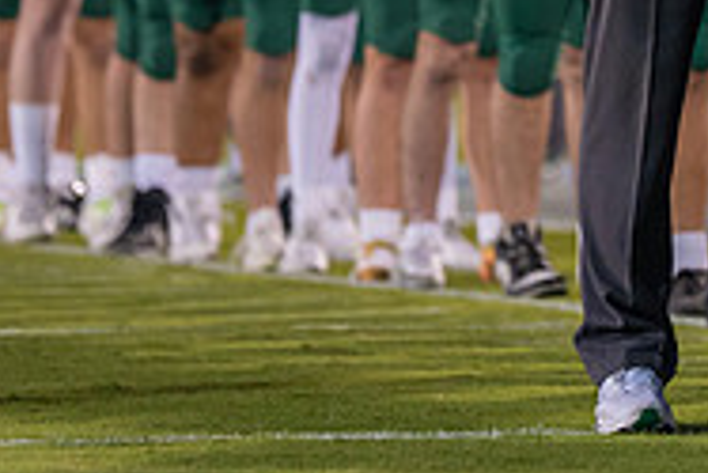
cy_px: -367
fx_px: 10766
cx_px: 743
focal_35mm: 547
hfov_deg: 3.8
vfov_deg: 2.5
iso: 800
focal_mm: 143
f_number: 2.8
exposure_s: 1/500
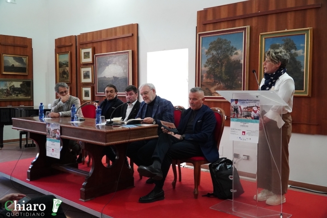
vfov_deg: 40.0
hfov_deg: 57.2
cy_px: 109
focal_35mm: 33
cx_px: 164
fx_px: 300
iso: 3200
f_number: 4
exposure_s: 1/60
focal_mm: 22
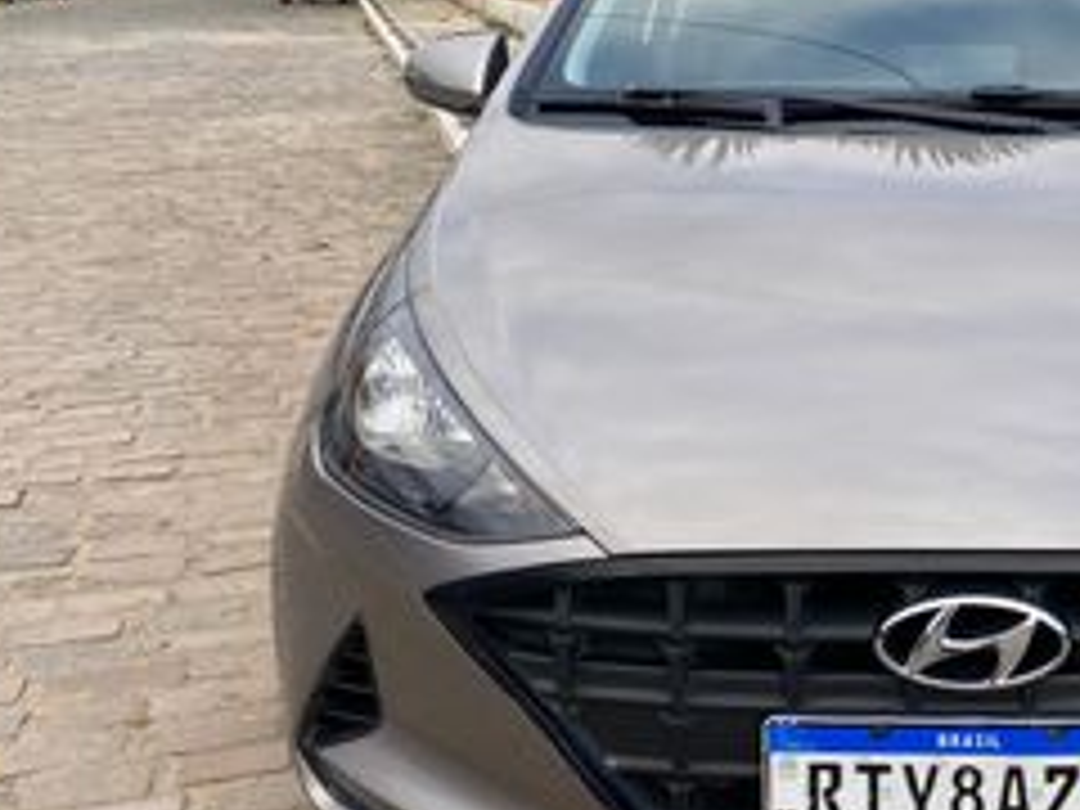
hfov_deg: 35.1
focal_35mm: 51
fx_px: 1591
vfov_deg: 28.6
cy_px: 374
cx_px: 990
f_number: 1.8
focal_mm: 4.25
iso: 32
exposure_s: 1/397
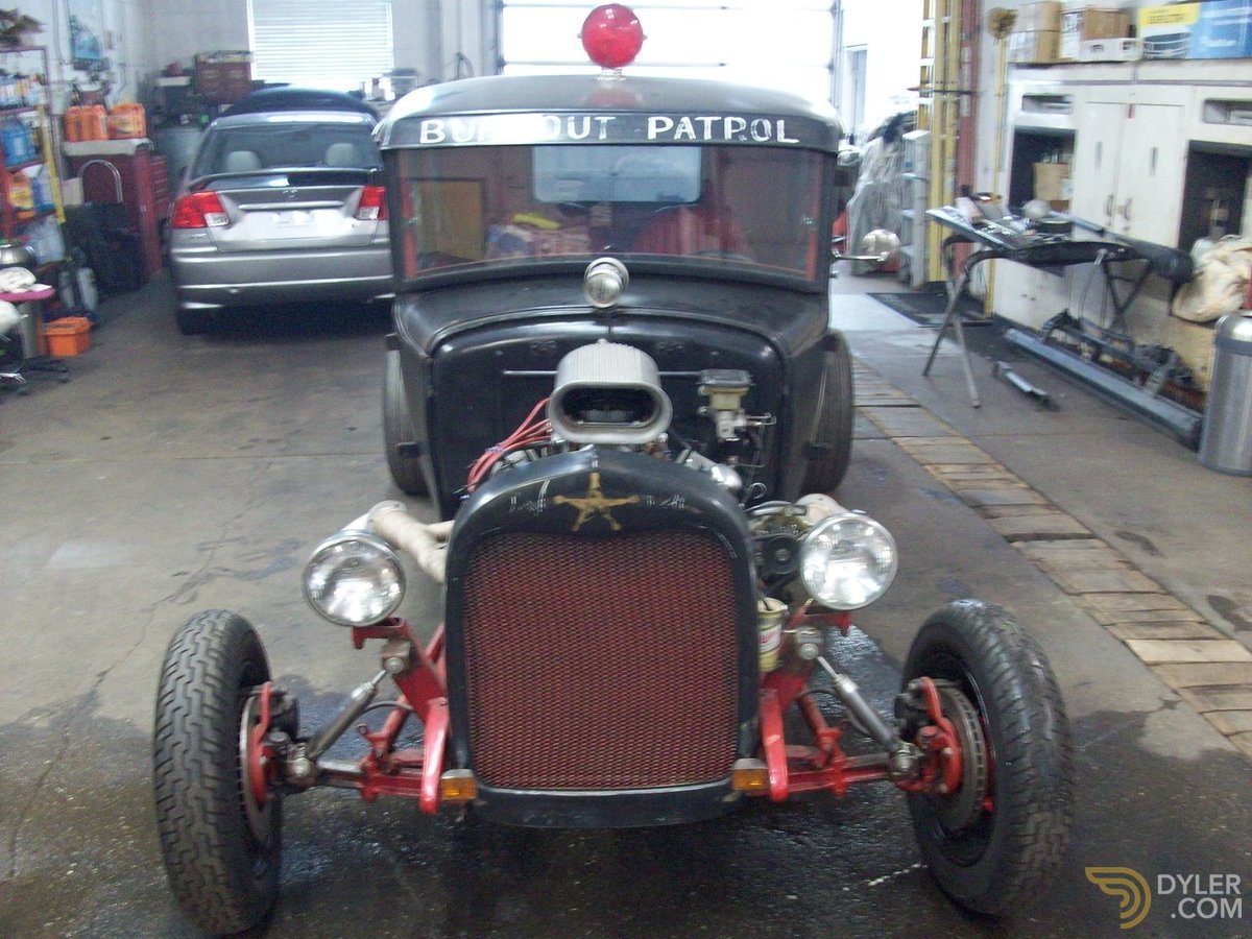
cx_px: 626
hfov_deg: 54.0
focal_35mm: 34
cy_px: 470
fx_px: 1230
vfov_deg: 41.8
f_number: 2.8
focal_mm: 5.7
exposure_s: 1/8
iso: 200
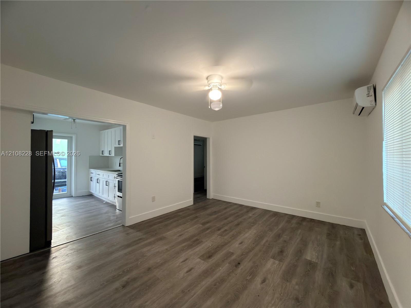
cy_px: 154
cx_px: 206
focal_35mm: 14
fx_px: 166
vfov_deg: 85.7
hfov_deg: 102.1
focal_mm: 2.22
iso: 200
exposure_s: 1/30
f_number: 2.2
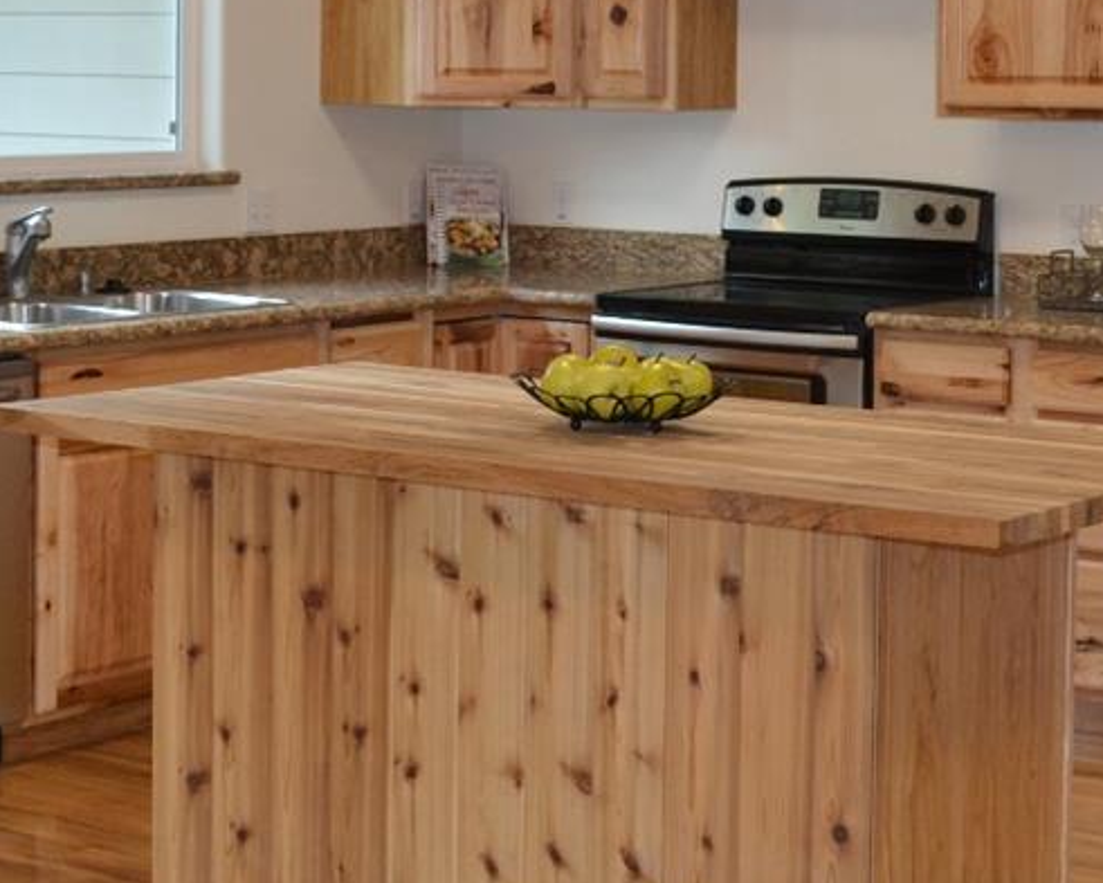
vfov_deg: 17.5
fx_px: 2808
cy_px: 52
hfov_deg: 22.2
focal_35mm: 86
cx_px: 602
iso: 400
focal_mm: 20
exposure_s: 1/60
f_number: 4
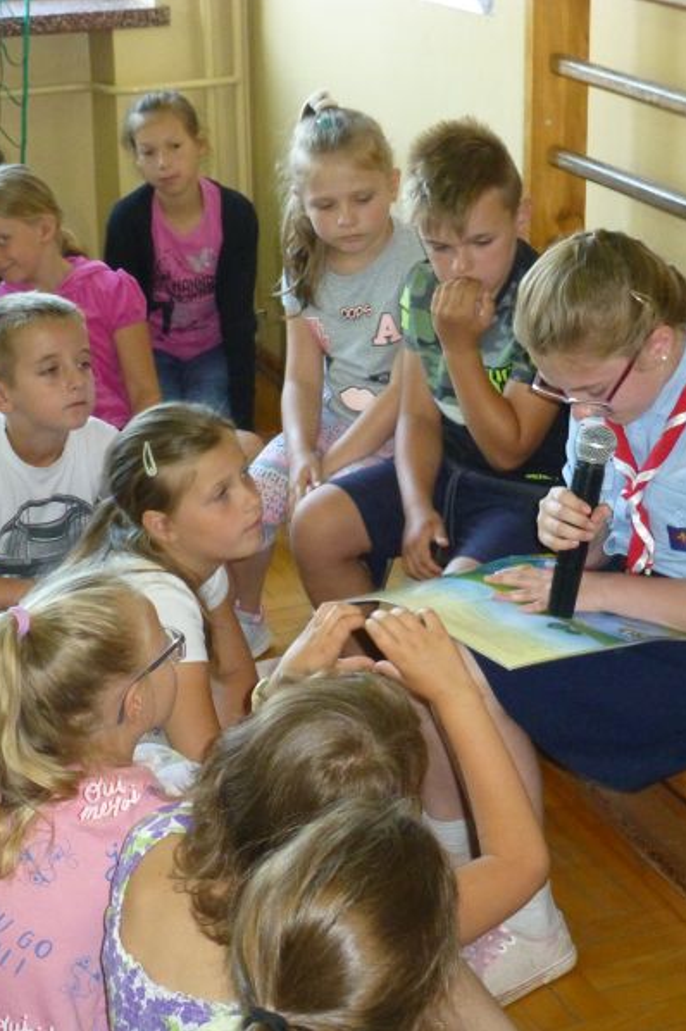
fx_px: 2032
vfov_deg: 28.5
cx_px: 393
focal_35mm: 71
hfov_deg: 19.2
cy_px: 516
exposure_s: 1/60
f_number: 4.4
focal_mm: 9
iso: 800
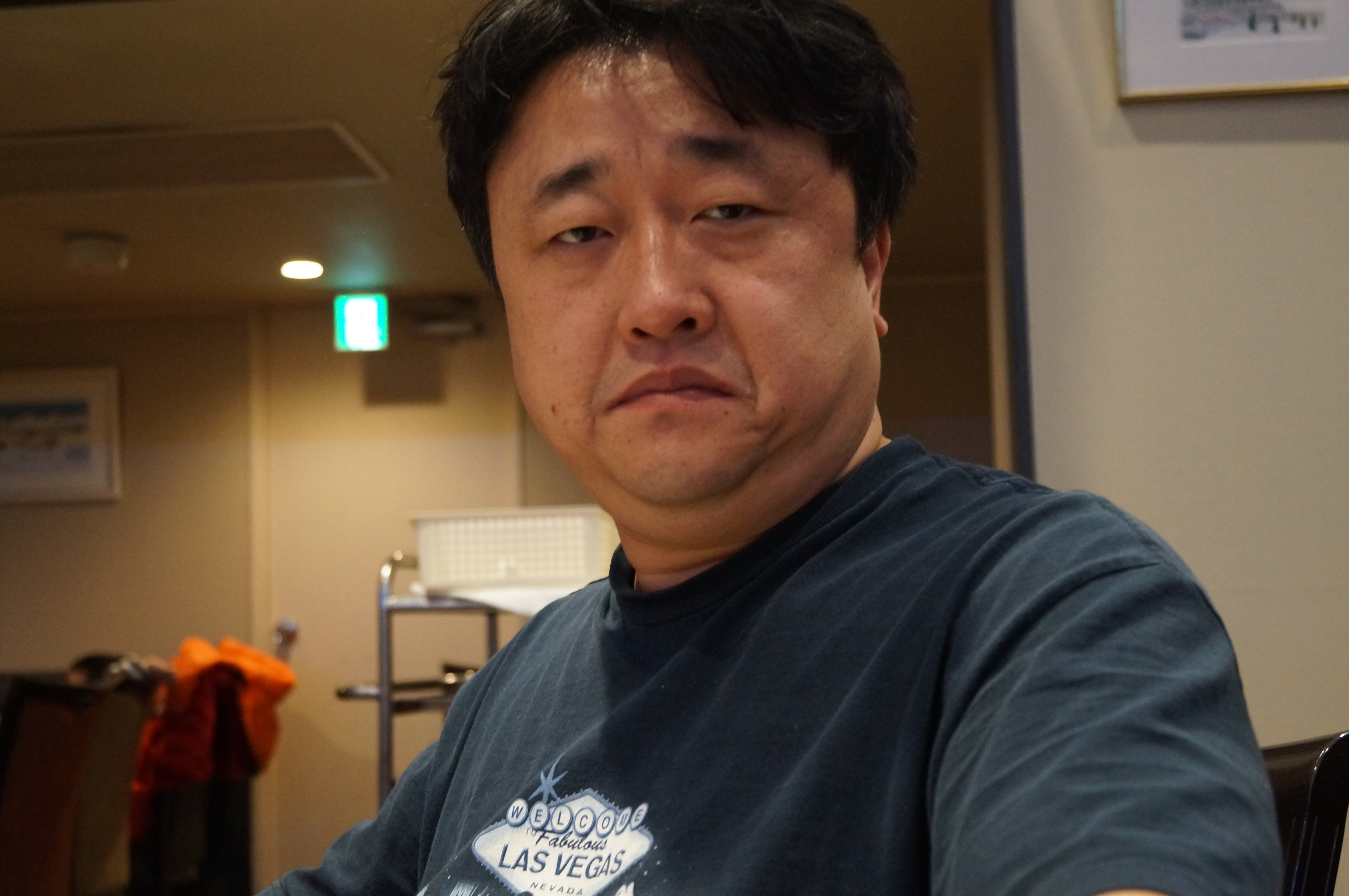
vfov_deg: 25.7
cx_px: 674
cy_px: 448
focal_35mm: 52
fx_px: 1965
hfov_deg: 37.9
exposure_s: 1/60
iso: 2000
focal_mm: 35
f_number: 4.5
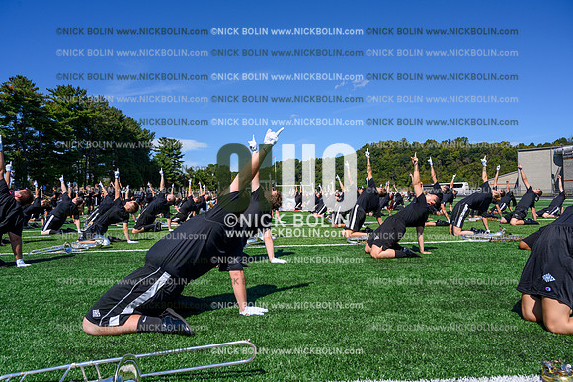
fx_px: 382
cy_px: 191
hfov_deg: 73.7
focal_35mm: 24
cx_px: 286
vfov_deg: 53.2
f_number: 8
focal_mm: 24
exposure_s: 1/640
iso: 160
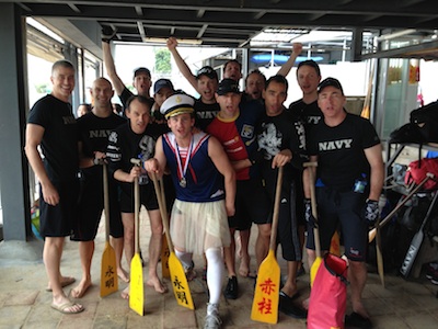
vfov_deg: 42.9
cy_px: 164
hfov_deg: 55.4
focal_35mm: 33
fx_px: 418
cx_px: 219
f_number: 2.4
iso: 50
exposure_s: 1/40
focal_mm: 4.13
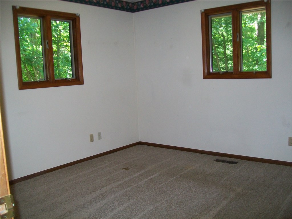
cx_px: 146
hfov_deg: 54.0
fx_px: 287
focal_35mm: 34
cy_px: 110
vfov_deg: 41.8
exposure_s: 1/60
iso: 160
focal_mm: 6.1
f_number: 2.7
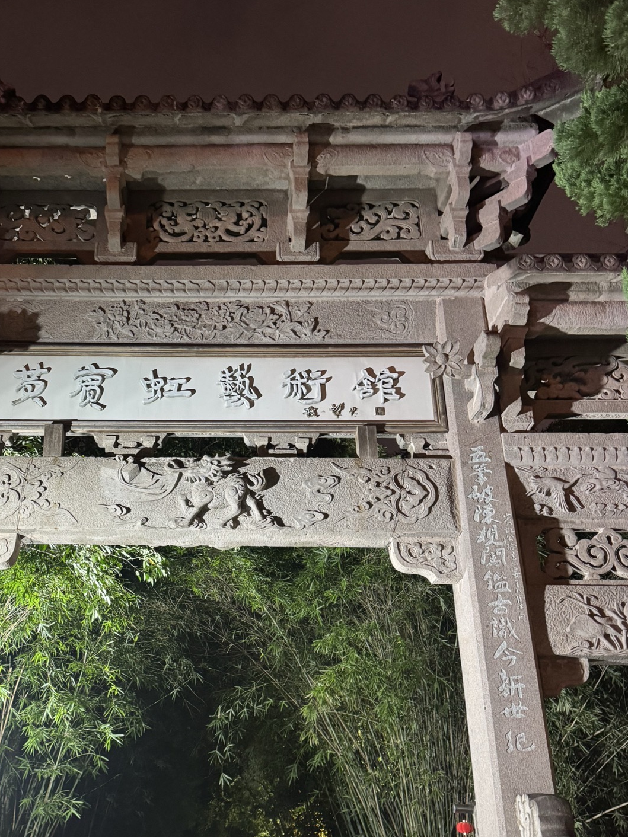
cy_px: 487
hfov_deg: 41.2
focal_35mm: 34
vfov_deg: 53.7
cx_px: 202
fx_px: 822
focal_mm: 6.76
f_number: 1.78
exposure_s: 1/33
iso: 640
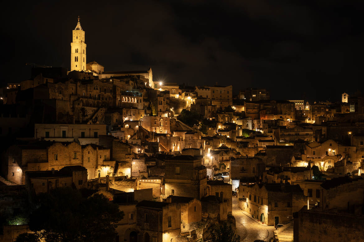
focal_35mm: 48
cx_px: 182
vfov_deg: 28.1
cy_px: 121
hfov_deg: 41.1
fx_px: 485
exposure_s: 1/30
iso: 2000
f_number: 4
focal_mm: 48
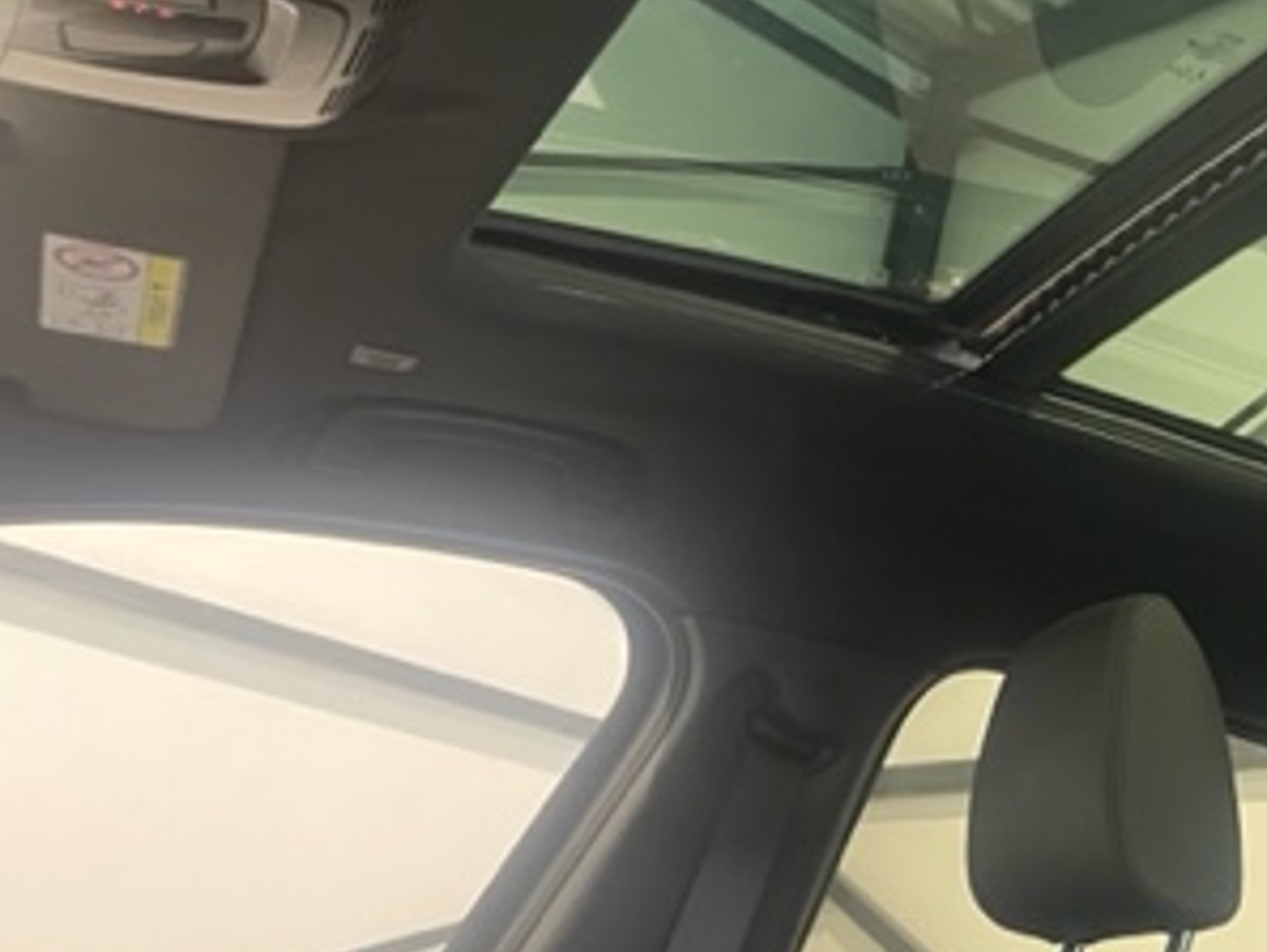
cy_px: 397
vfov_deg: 26.1
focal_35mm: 56
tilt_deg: +22.8
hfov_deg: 31.9
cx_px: 1246
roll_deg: -7.6
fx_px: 2051
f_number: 1.6
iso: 500
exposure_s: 1/25
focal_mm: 4.2
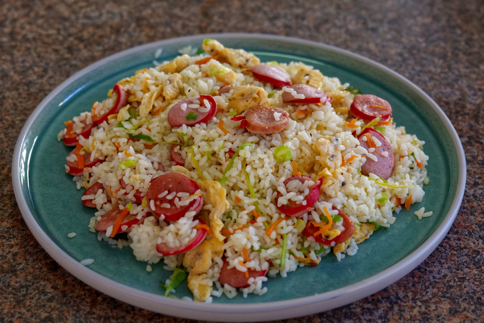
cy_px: 162
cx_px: 242
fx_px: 807
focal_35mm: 60
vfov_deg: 22.6
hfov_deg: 33.4
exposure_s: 1/60
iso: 2000
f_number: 7.1
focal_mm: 60
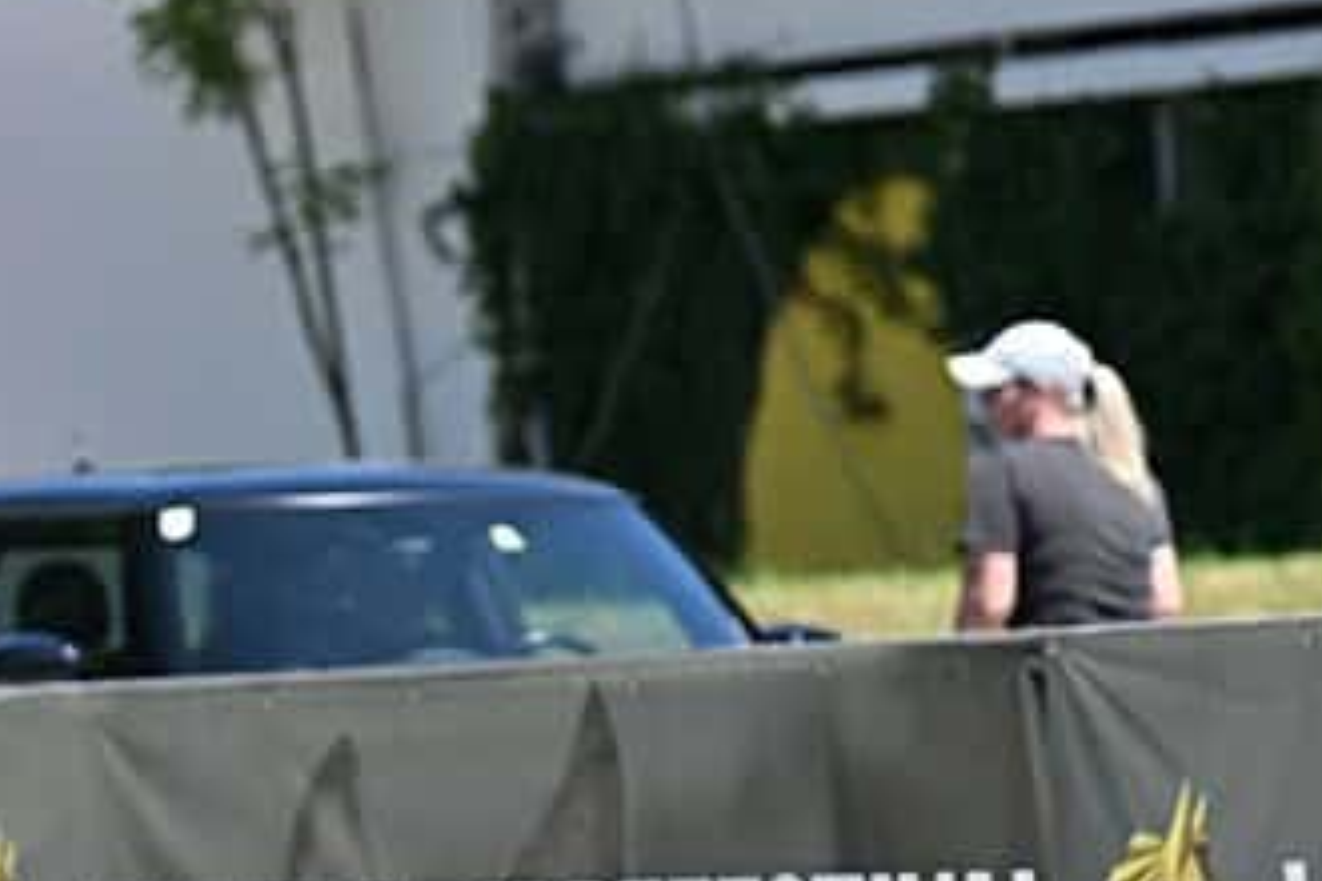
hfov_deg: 4.5
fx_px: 16671
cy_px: 895
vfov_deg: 3.0
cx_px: -457
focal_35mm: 454
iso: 125
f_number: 3.2
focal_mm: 150
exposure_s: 1/1600
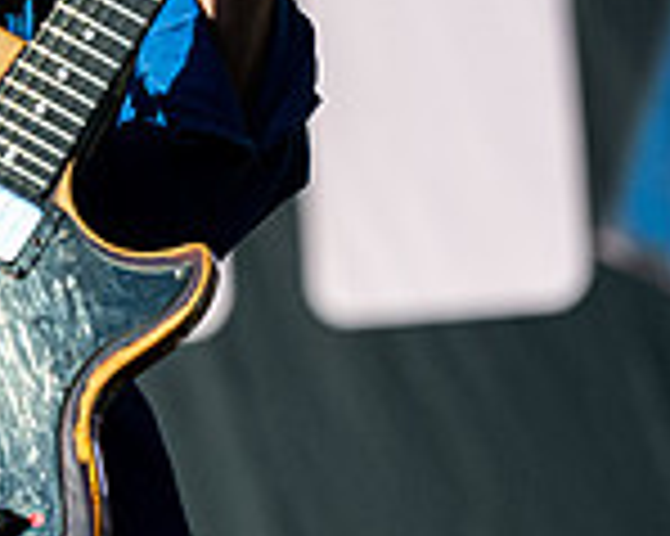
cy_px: 44
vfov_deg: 2.4
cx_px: 77
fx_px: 12841
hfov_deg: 3.0
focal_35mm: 648
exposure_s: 1/6400
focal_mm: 160
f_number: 3.2
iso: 640
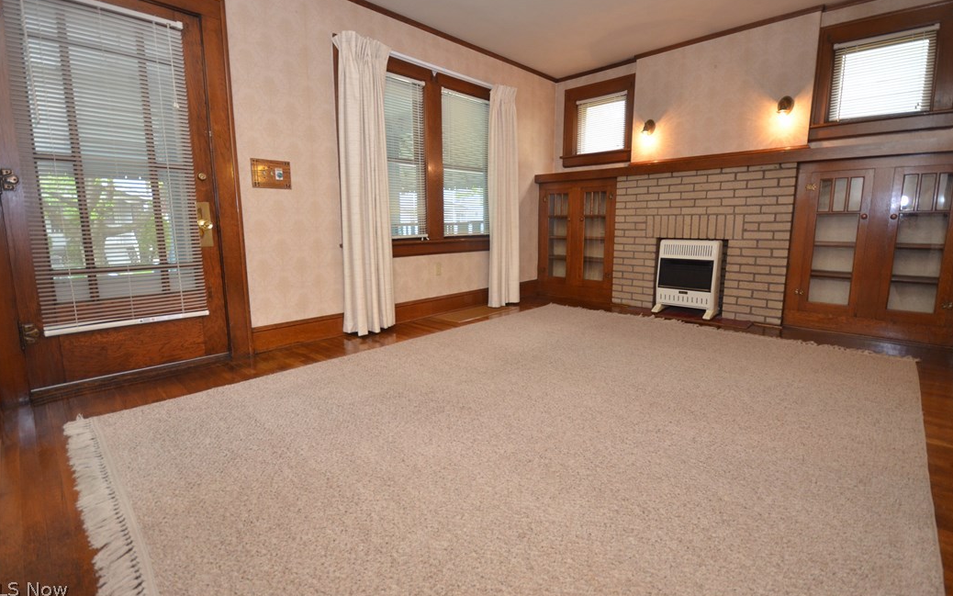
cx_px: 475
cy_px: 273
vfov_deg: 71.1
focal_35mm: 16
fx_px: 416
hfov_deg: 97.8
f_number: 4
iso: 800
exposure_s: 1/60
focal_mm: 10
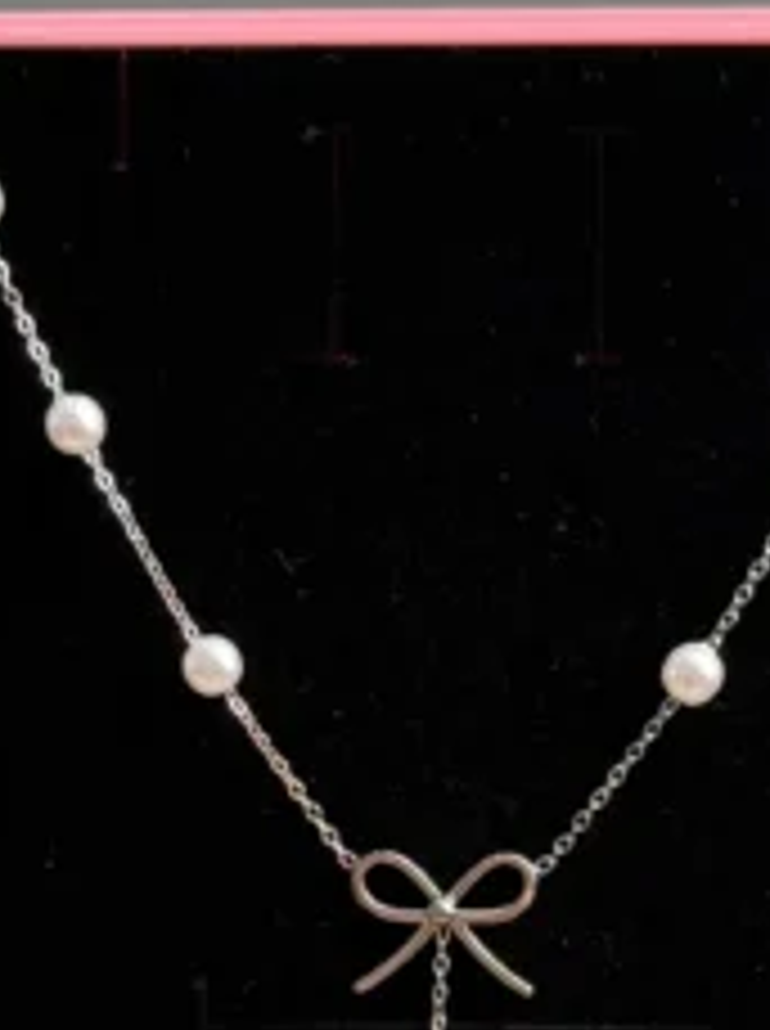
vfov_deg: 23.3
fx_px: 2498
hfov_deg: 17.5
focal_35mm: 84
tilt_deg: -16.1
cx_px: 468
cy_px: 639
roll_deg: +0.6
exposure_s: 1/246
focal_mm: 6.76
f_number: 1.78
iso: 64
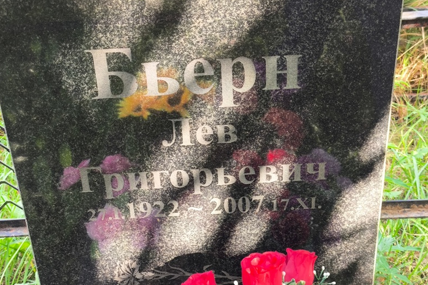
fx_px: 630
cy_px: 151
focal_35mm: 53
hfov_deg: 37.5
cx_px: 215
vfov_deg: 25.5
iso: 80
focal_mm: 4.71
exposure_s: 1/60
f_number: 1.7
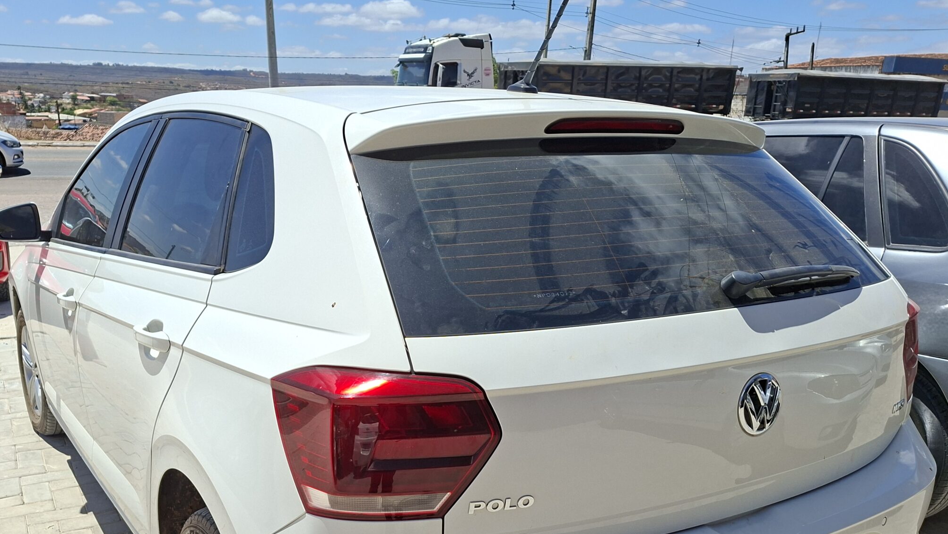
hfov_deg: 60.8
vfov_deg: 35.7
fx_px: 804
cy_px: 409
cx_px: 416
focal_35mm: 32
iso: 50
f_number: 1.8
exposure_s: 1/2825
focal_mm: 5.54
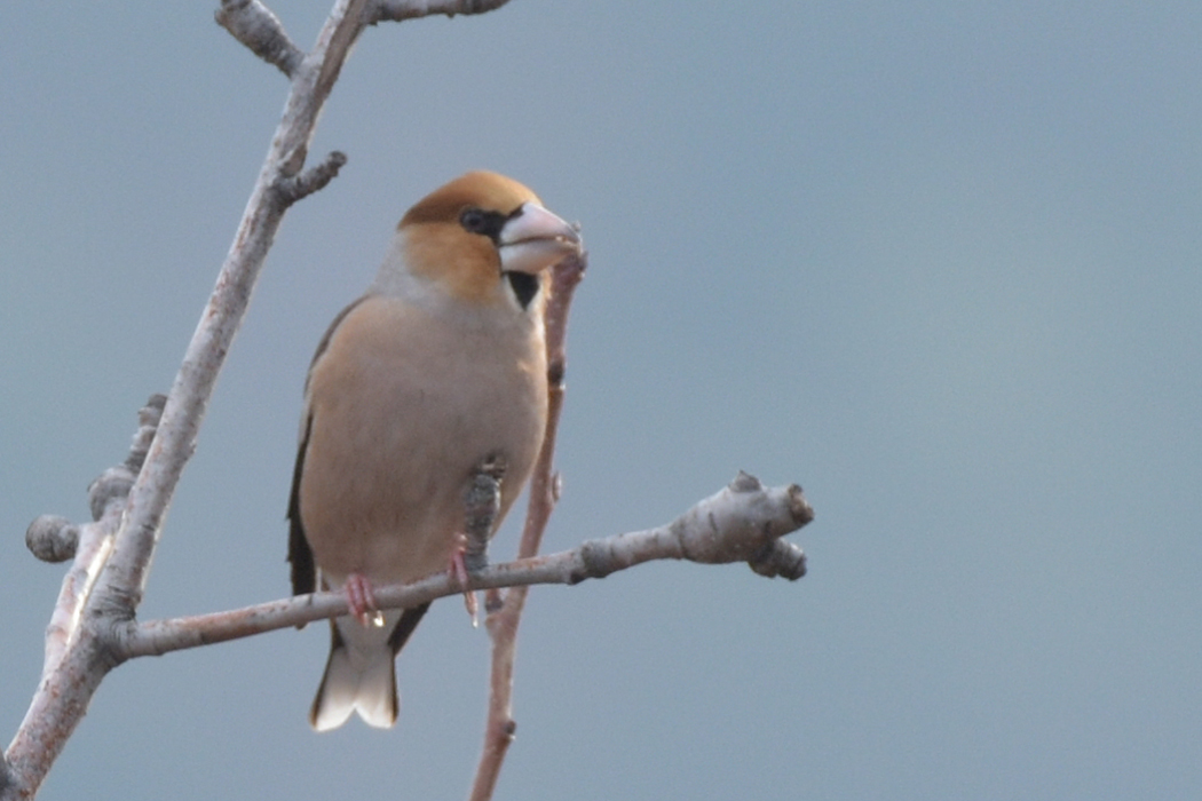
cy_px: 400
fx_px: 25040
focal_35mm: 750
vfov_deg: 1.8
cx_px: 601
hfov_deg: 2.7
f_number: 7.1
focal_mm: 500
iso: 320
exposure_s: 1/250
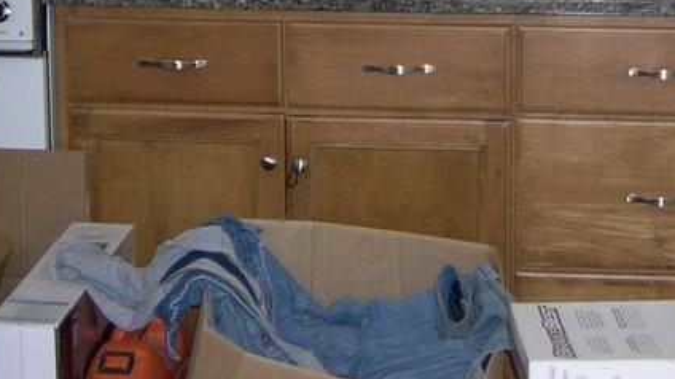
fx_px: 1789
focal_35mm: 100
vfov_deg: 11.5
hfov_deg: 21.4
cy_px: -204
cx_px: 387
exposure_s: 1/60
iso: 100
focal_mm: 8
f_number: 2.8
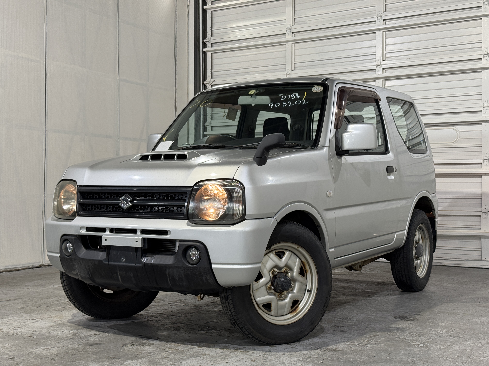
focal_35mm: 48
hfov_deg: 39.7
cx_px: 244
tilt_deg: +0.7
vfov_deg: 30.3
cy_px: 183
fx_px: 678
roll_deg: -0.1
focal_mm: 6.76
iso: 80
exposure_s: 1/60
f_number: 1.78
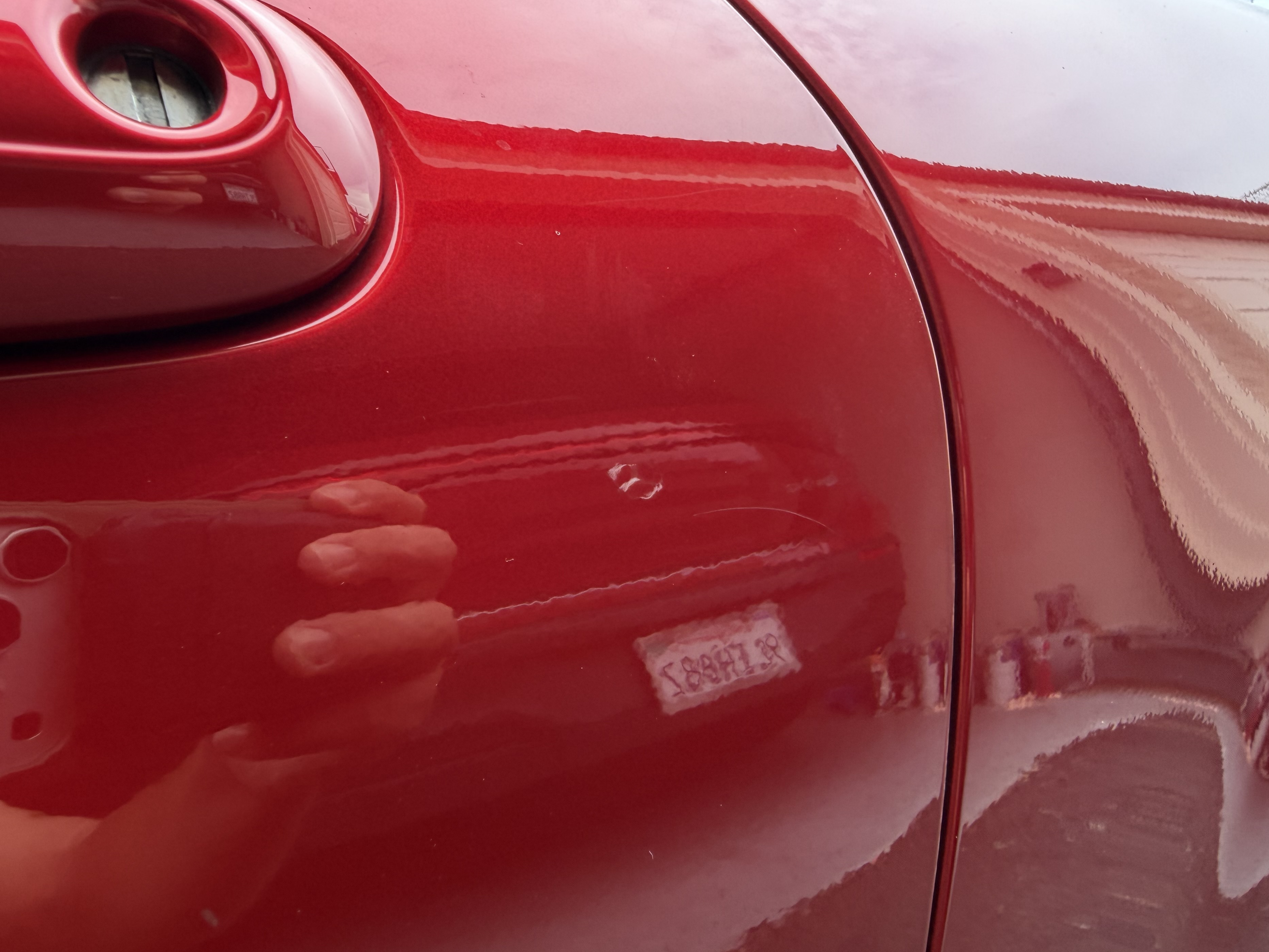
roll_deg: -0.4
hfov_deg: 67.3
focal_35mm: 26
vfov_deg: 53.0
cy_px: 460
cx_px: 632
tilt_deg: -11.8
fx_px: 953
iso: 125
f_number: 2.2
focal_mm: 2.22
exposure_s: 1/121
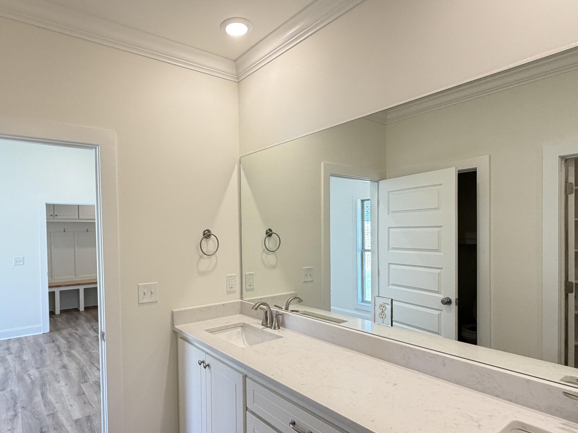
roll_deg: +1.0
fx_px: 351
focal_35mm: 21
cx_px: 245
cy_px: 241
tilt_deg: -1.3
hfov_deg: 78.5
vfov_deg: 63.3
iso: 250
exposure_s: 1/120
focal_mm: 2.22
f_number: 2.2
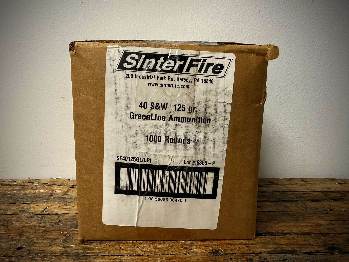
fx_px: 242
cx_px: 174
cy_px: 131
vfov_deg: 56.8
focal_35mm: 24
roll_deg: -0.4
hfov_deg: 71.6
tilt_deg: -10.8
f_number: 2.2
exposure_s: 1/60
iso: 160
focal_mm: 2.22
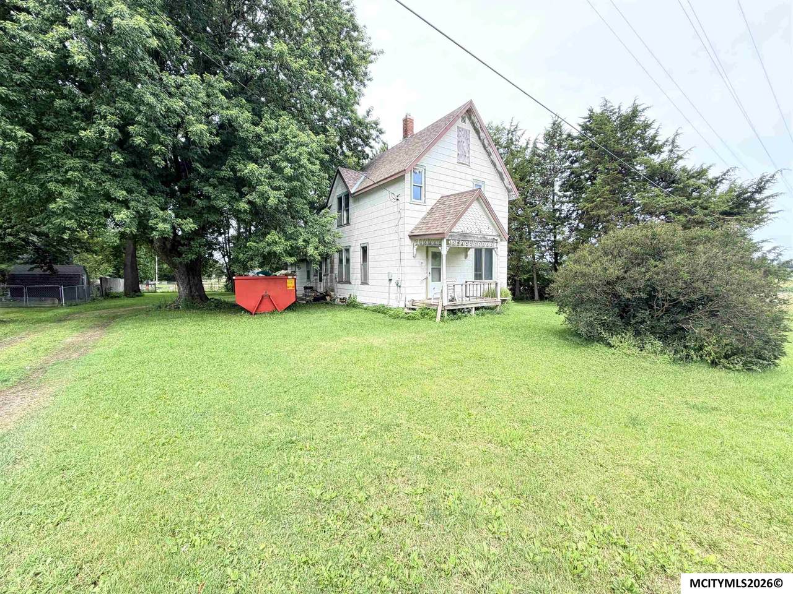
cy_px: 297
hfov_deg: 102.1
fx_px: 321
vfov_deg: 85.7
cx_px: 396
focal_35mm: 14
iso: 40
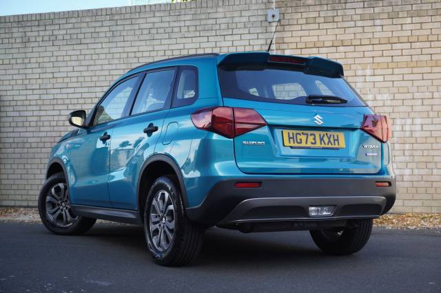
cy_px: 146
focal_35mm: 58
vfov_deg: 23.2
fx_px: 716
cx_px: 220
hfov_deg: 34.2
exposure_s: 1/160
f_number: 5.6
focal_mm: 39
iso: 320
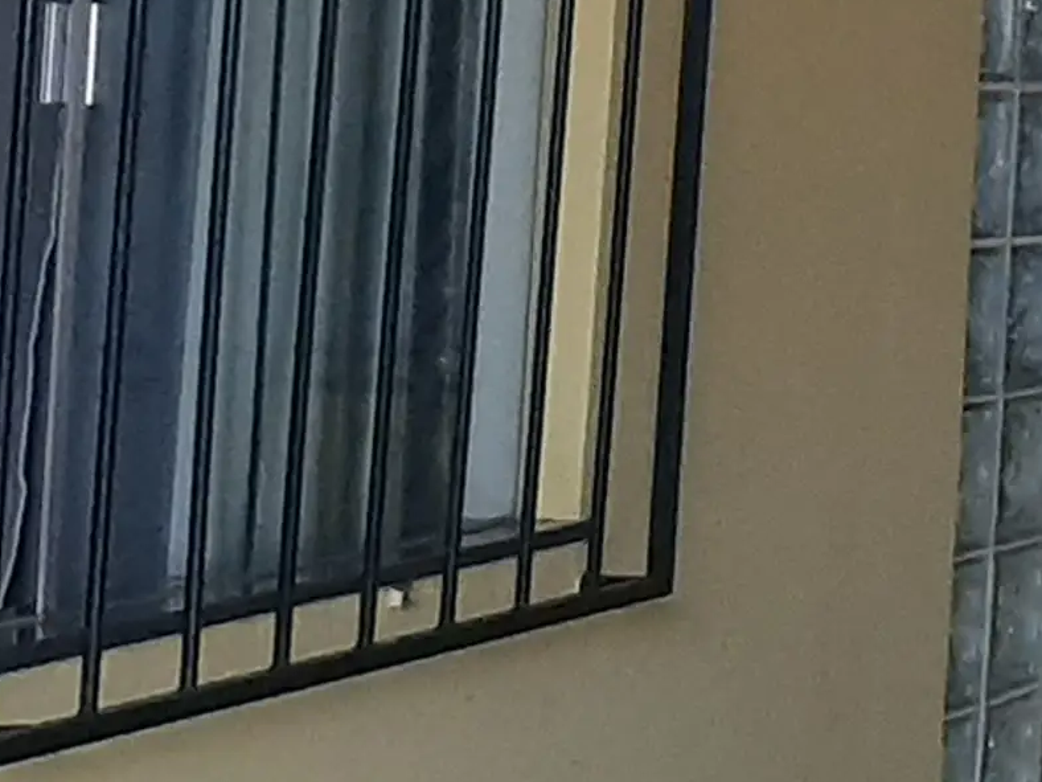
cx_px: 2434
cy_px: -255
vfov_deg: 10.6
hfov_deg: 11.9
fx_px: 4124
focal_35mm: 137
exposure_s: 1/60
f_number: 1.7
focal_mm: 3.93
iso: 200
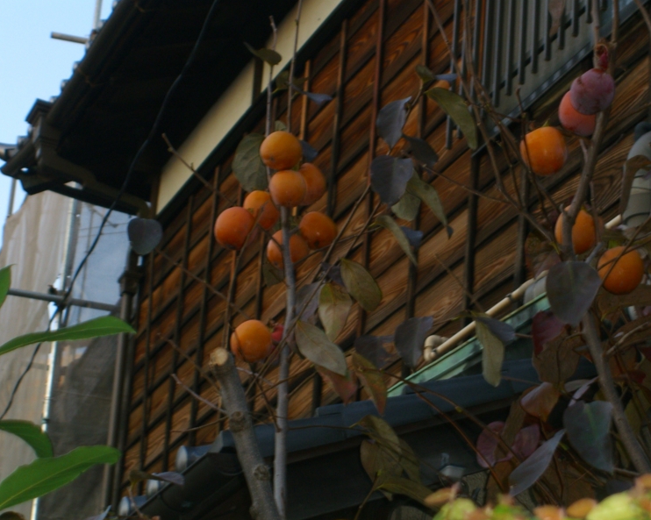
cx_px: 346
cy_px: 259
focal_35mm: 120
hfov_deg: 16.0
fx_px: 2311
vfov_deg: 12.8
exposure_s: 1/60
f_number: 5.1
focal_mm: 23.7
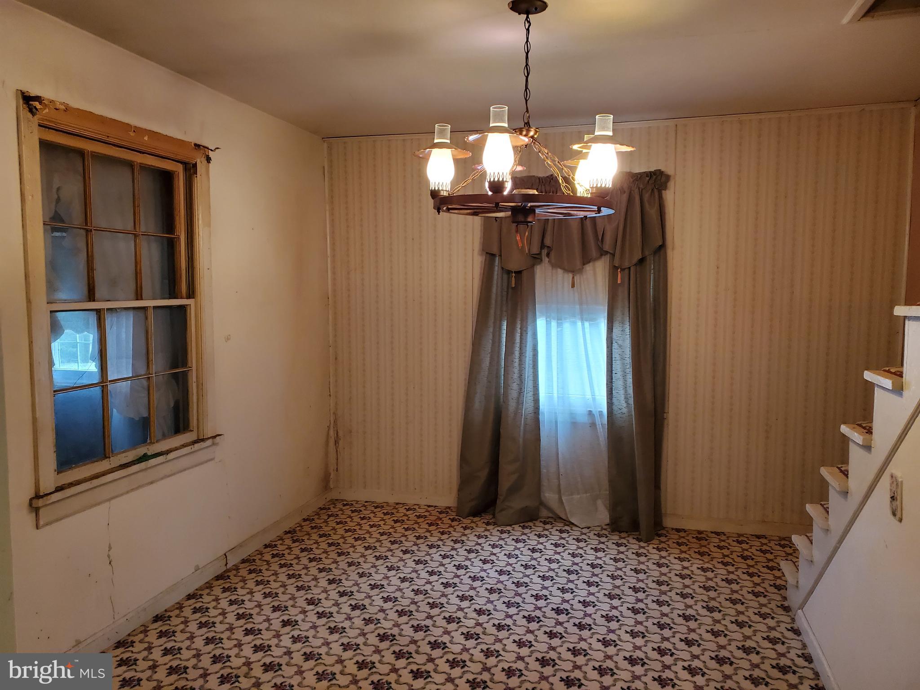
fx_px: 691
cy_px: 345
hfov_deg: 67.3
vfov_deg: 53.1
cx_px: 460
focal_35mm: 26
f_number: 2.4
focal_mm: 4.3
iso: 320
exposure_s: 1/120
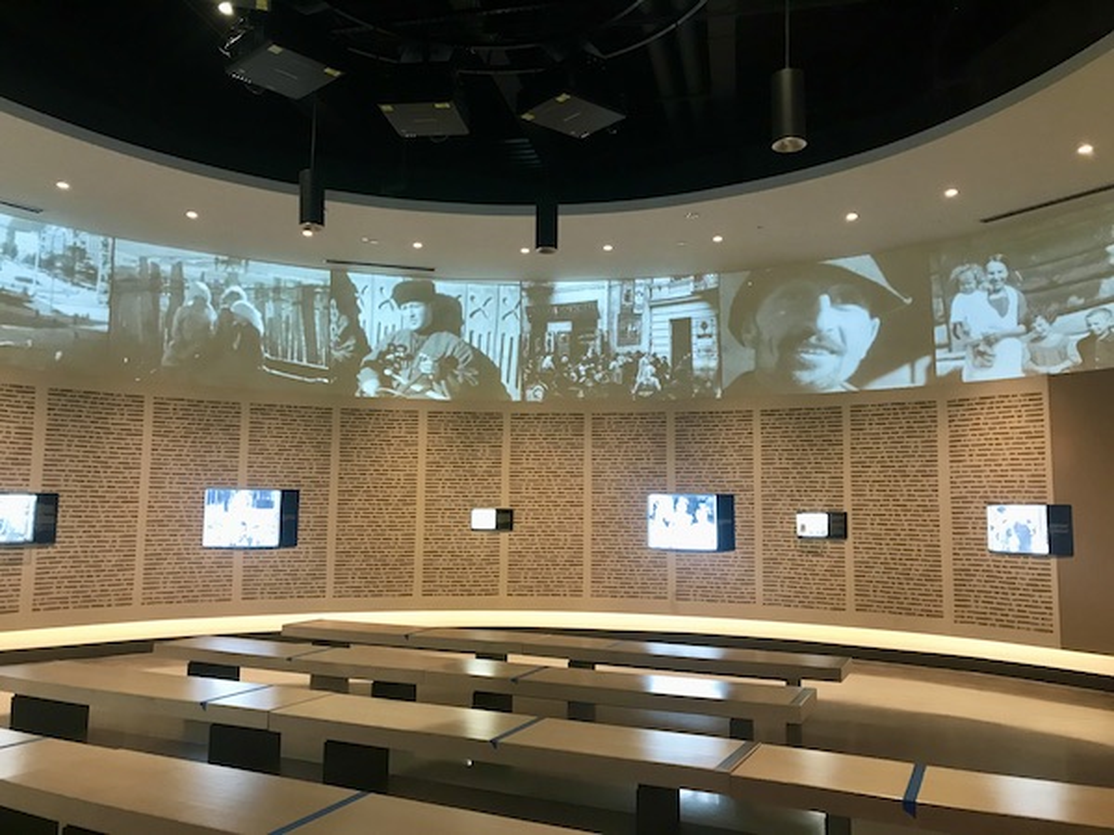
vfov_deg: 49.7
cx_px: 557
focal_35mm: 28
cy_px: 418
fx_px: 901
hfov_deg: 63.4
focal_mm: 3.99
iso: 64
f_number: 1.8
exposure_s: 1/16
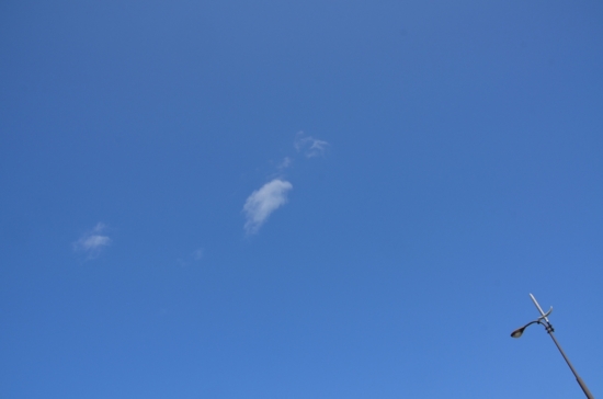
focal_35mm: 27
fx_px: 451
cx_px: 302
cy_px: 200
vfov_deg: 47.7
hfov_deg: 67.5
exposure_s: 1/250
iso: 160
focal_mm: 18
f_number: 8
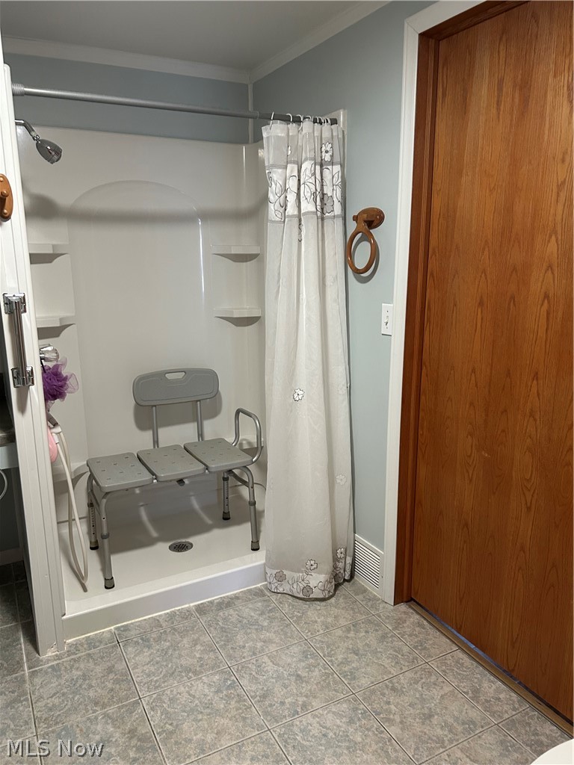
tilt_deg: -13.3
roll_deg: -0.4
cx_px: 287
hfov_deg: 53.1
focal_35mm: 26
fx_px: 575
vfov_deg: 67.3
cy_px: 382
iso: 250
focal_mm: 5.7
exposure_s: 1/60
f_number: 1.5
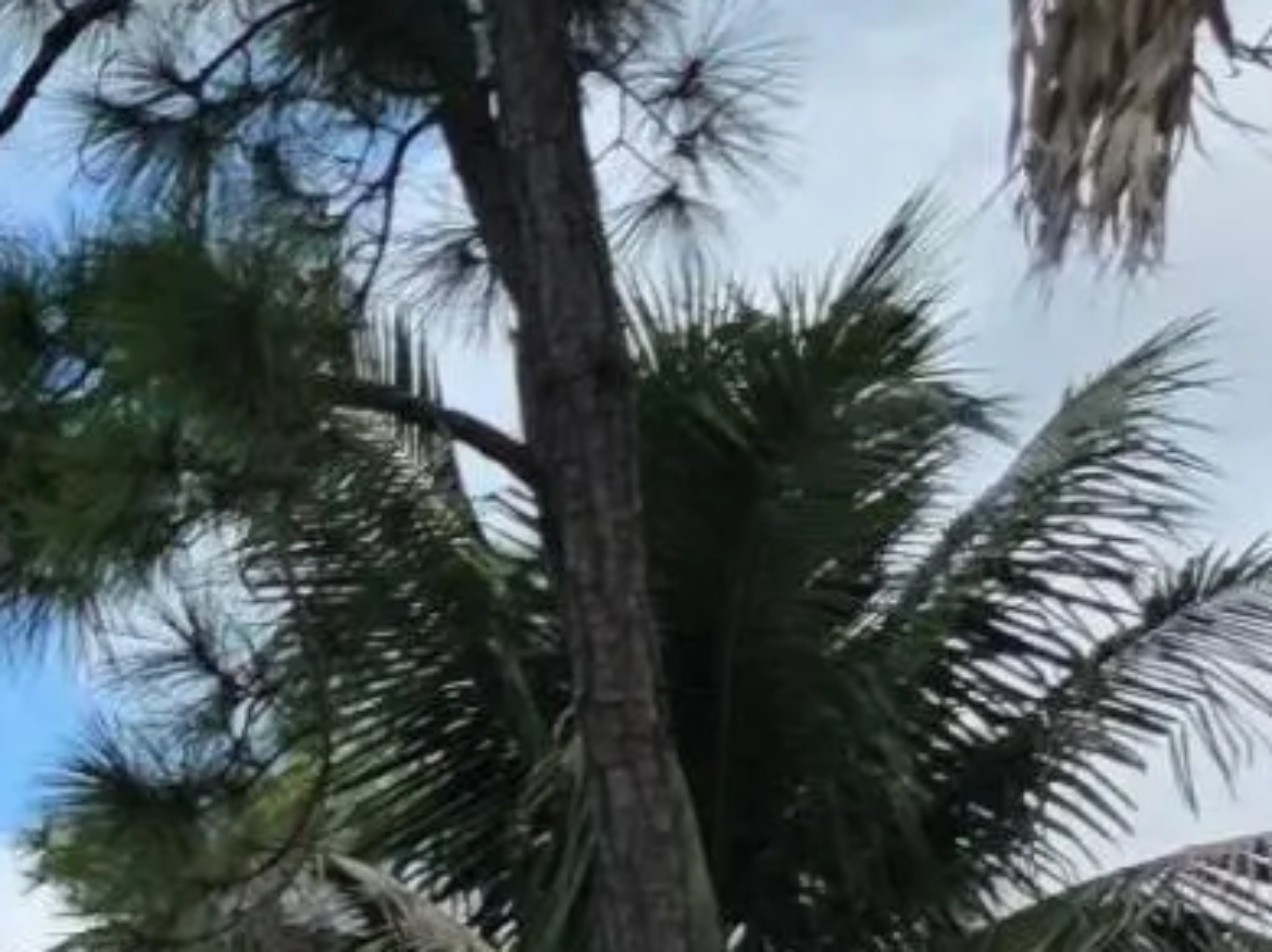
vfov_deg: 8.5
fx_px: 6243
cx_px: -2254
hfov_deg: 9.6
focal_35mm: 170
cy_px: 1402
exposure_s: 1/7061
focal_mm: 6.3
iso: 80
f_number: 1.7
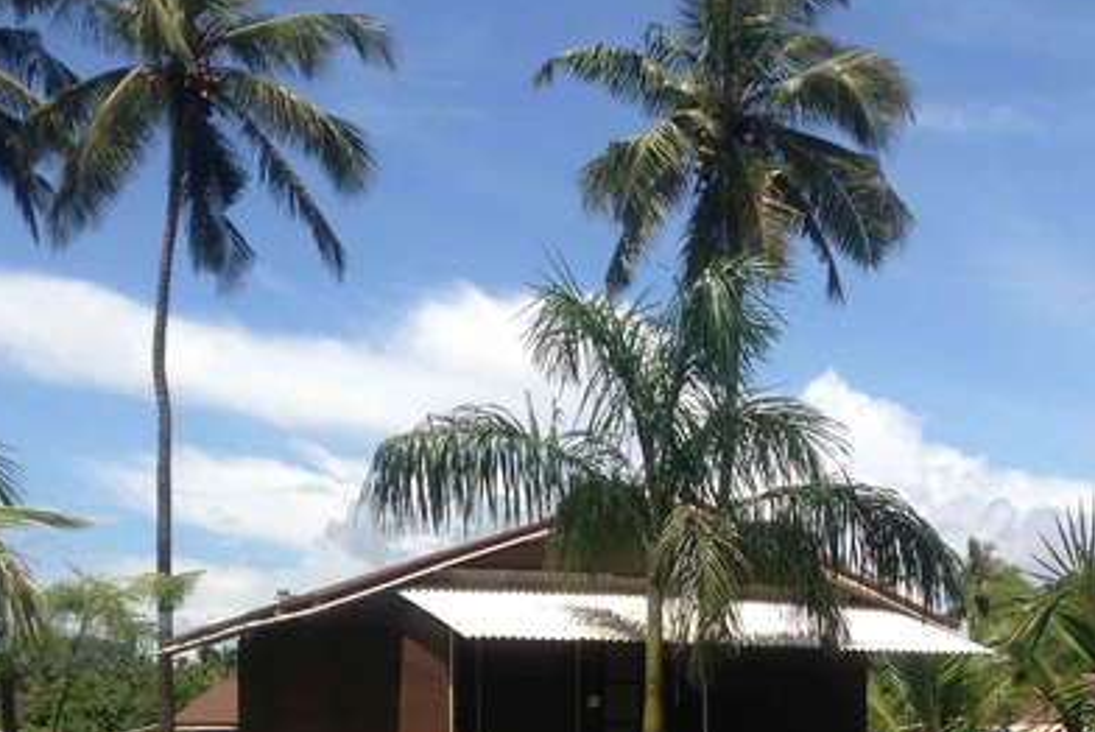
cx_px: 832
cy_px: 807
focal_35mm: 70
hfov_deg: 28.4
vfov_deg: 18.7
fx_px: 2131
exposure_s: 1/1466
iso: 50
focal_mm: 4.13
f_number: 2.4
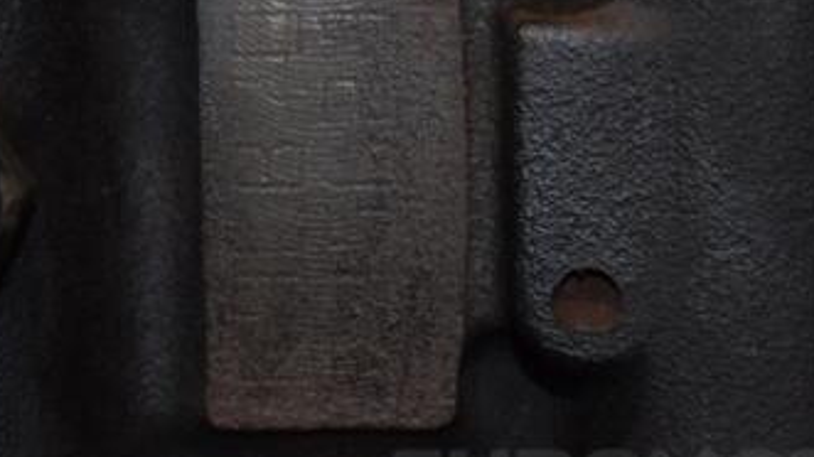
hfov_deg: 9.5
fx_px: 4920
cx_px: 347
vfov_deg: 5.3
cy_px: 160
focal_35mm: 228
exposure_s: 1/60
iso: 800
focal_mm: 80
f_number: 5.3
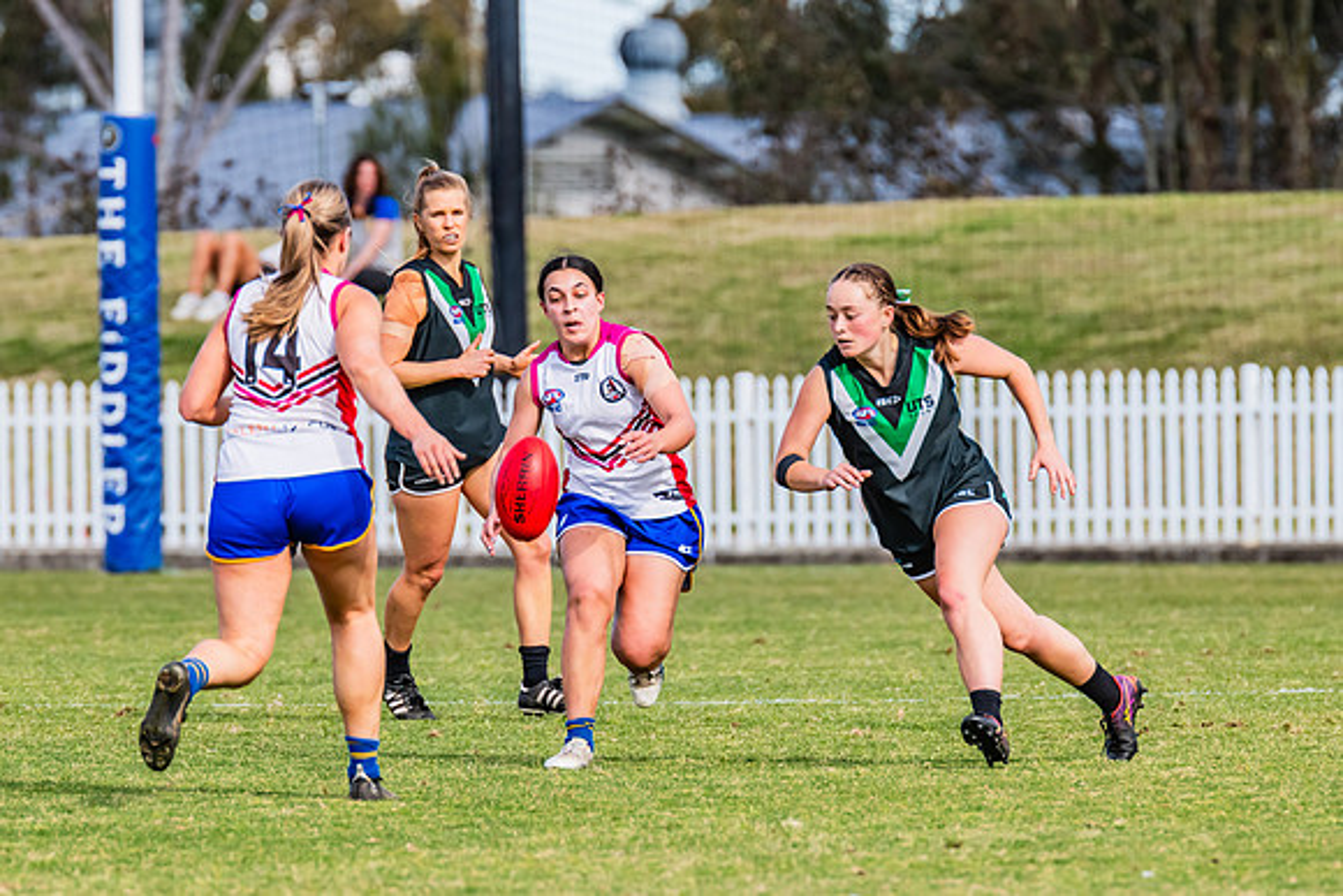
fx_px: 21321
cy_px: 382
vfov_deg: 2.4
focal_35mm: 571
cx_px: 619
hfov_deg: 3.6
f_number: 7.1
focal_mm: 420
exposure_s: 1/1600
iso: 800
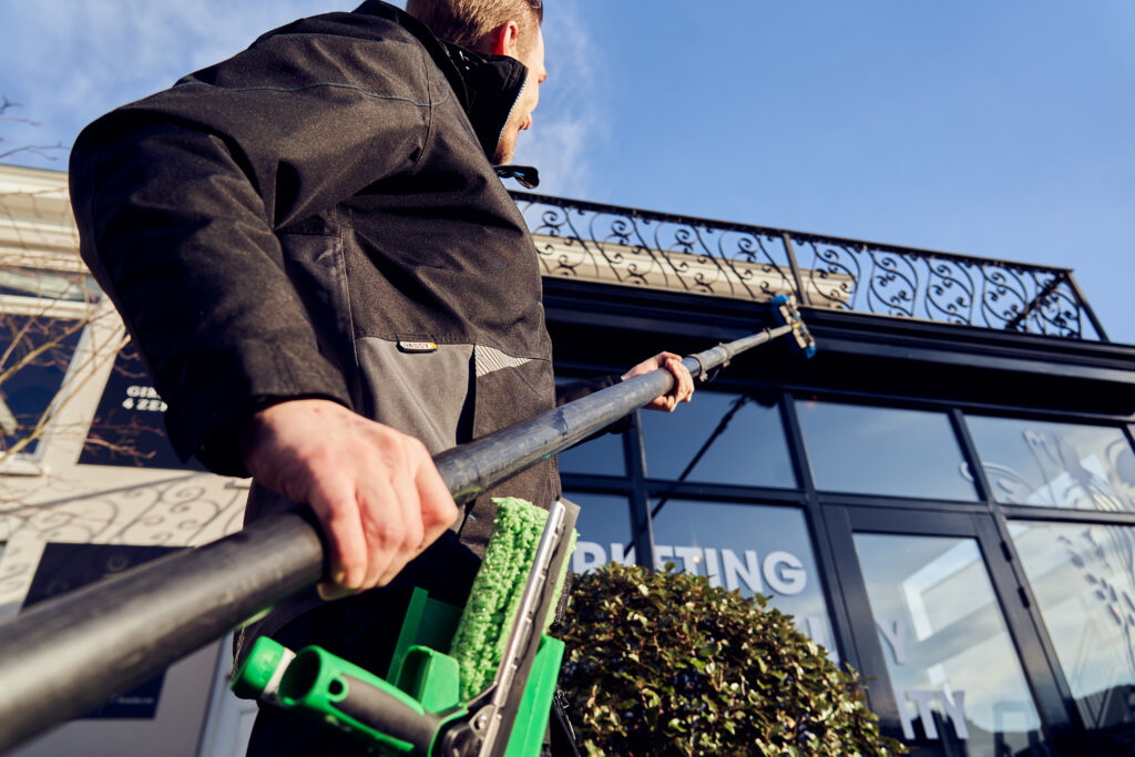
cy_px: 378
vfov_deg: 53.1
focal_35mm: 24
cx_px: 568
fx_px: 757
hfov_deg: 73.7
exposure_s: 1/320
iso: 100
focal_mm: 24
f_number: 4.5
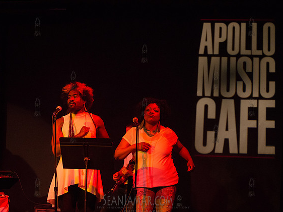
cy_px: 121
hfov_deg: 13.9
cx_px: 119
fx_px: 1160
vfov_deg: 10.4
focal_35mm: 142
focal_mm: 112
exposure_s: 1/200
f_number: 2.8
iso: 4000
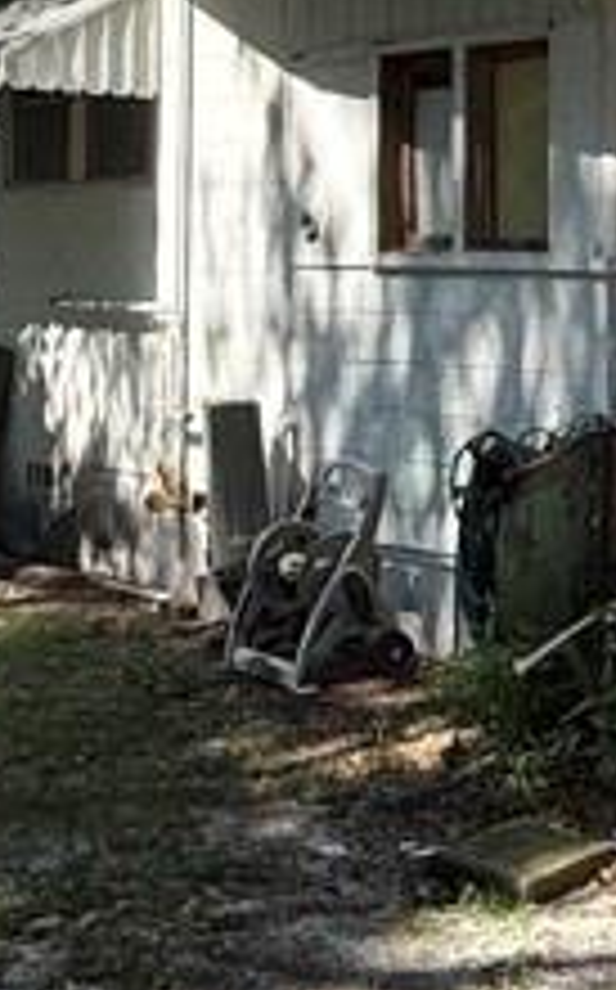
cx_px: 740
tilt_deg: +1.5
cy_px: 279
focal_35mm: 76
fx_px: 2047
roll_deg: -0.6
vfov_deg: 26.9
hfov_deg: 16.4
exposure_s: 1/726
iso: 64
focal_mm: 2.22
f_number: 2.2
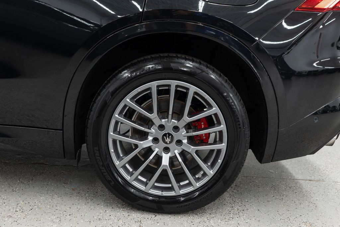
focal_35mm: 42
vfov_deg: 31.9
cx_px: 170
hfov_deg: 46.4
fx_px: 397
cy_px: 114
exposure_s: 1/40
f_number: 3.2
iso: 320
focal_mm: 28
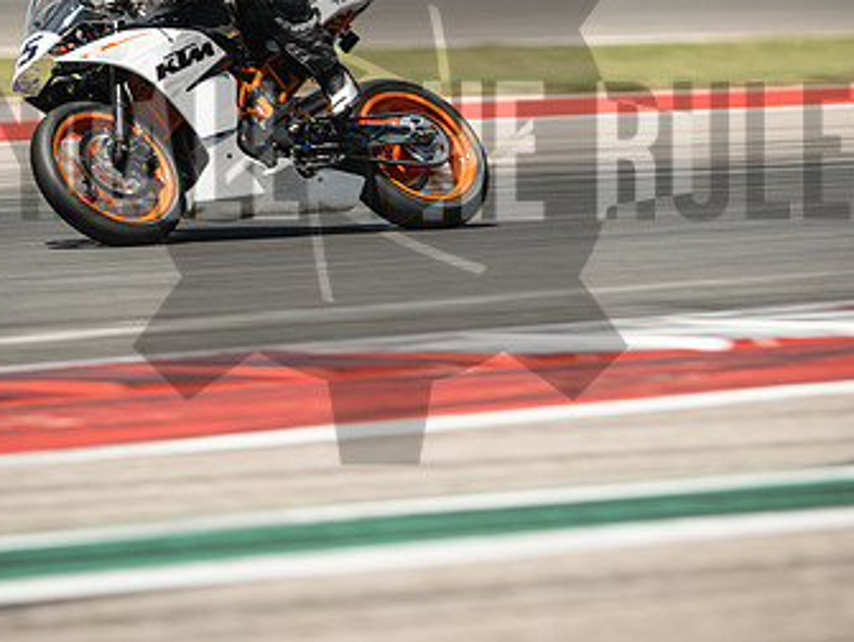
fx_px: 12324
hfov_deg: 4.0
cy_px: 154
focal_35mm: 499
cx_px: 380
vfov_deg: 3.0
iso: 160
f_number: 2.5
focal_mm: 200
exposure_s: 1/250
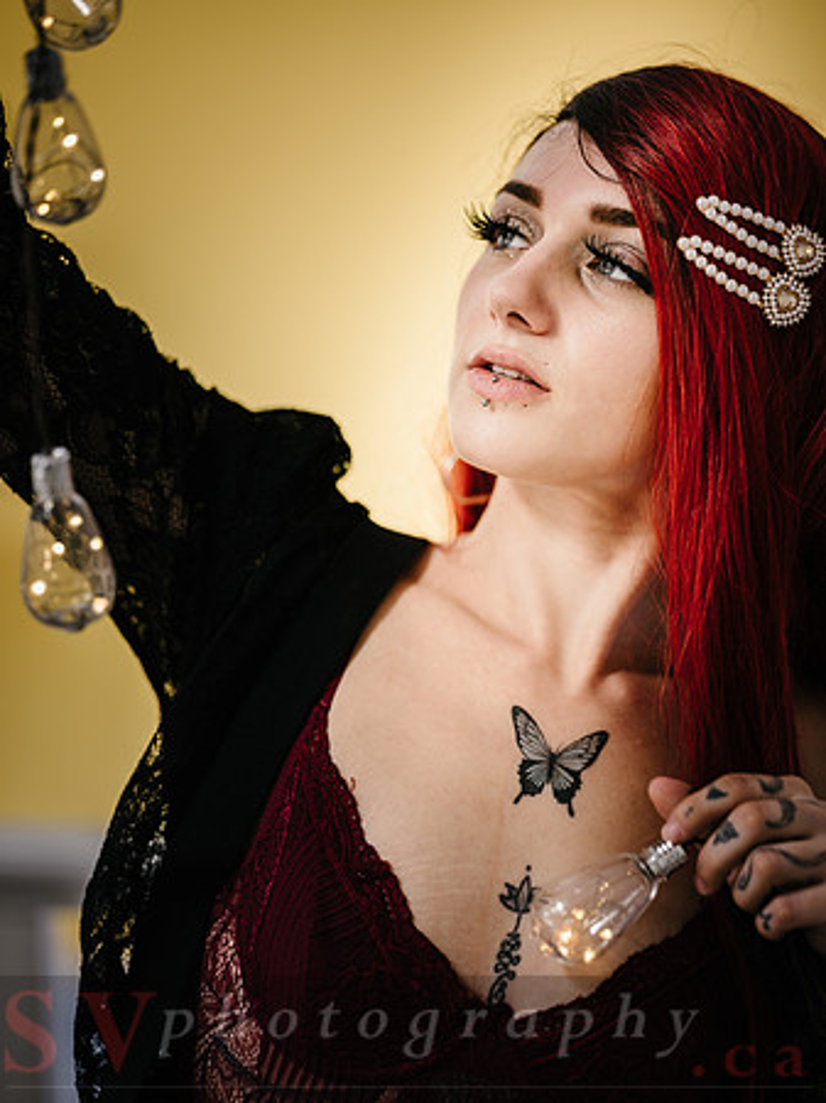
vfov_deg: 22.5
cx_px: 413
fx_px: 2771
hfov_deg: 17.0
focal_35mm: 87
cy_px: 552
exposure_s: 1/80
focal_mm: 110
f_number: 2
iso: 400
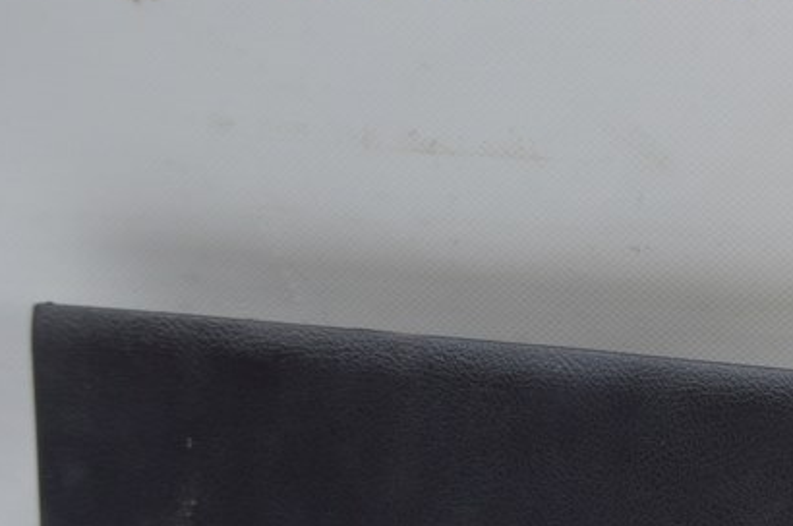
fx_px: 2557
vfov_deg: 11.6
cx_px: 919
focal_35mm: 116
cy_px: 537
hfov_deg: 17.0
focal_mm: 31
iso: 400
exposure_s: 1/20
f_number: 5.6
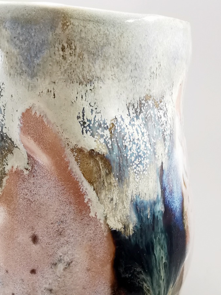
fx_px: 281
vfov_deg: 55.4
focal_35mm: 33
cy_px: 148
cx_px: 110
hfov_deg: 42.9
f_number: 2.2
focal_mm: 2.26
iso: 160
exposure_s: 1/50
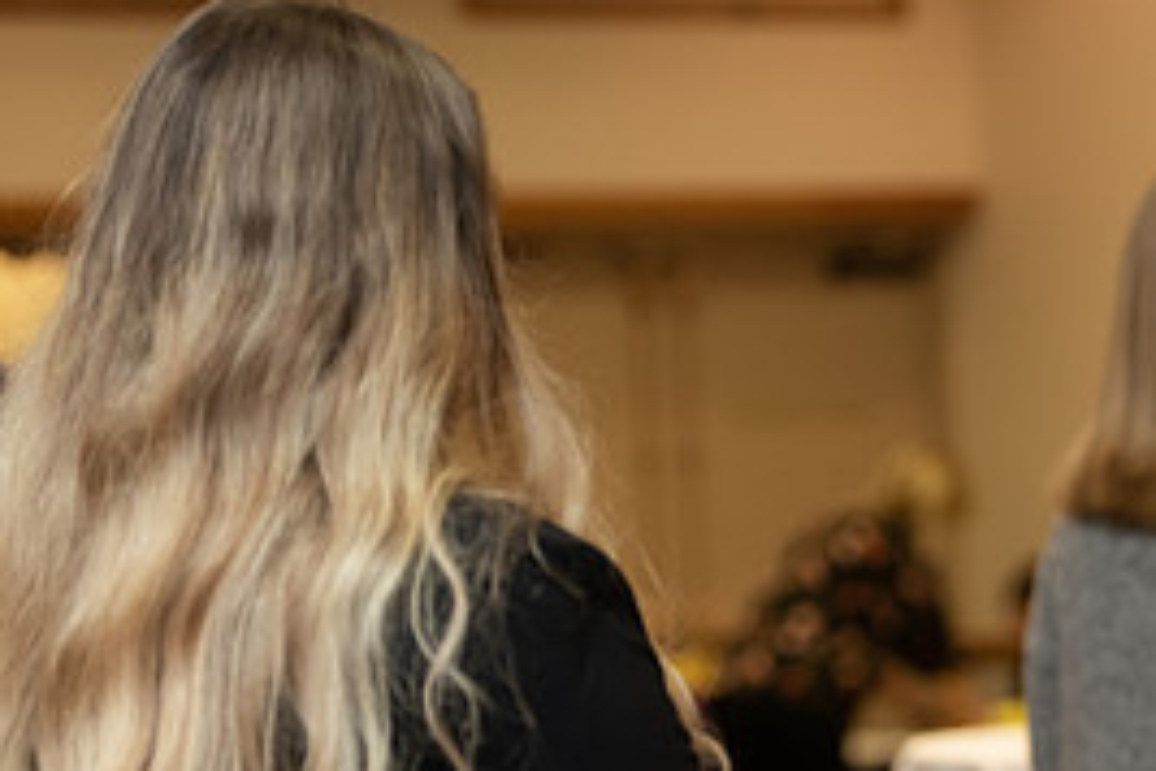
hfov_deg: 9.9
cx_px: 1039
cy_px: 717
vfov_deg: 6.7
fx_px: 6614
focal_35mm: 206
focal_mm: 95
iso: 1600
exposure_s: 1/200
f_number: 3.5
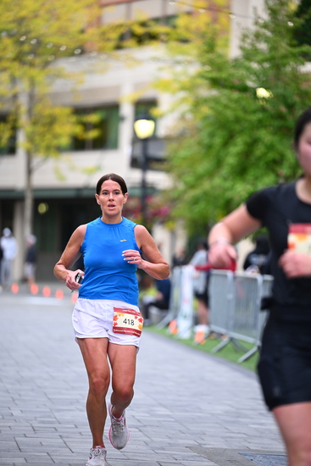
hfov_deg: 8.3
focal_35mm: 165
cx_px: 156
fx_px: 2137
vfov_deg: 12.4
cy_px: 233
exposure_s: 1/1600
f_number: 2.8
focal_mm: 165
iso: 1000
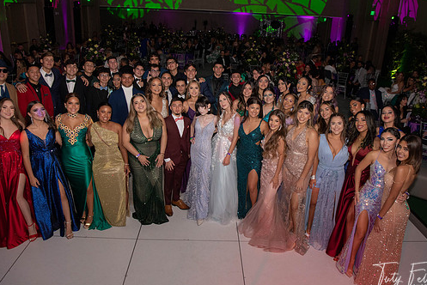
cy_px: 141
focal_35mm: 28
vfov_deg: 46.5
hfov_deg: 65.4
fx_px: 332
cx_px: 218
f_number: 6.3
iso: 1250
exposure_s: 1/125
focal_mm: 24
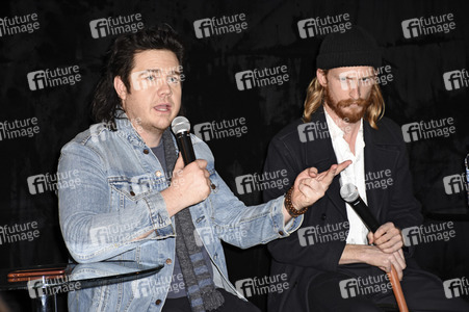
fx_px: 1465
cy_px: 156
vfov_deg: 12.2
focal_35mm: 112
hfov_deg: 18.2
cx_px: 234
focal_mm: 75
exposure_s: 1/125
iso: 640
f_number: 5
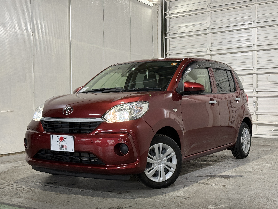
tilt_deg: -0.2
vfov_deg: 30.3
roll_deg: +0.5
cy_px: 104
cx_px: 139
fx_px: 385
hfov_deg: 39.7
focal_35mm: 48
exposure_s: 1/60
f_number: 1.78
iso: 125
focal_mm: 6.76
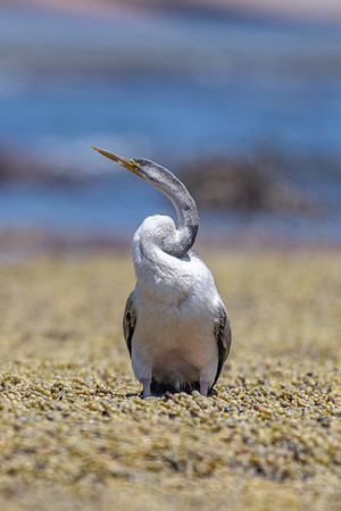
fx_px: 16121
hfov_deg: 1.2
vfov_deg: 1.8
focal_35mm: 1135
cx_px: -26
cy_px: 235
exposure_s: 1/1250
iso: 180
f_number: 5.6
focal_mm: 500
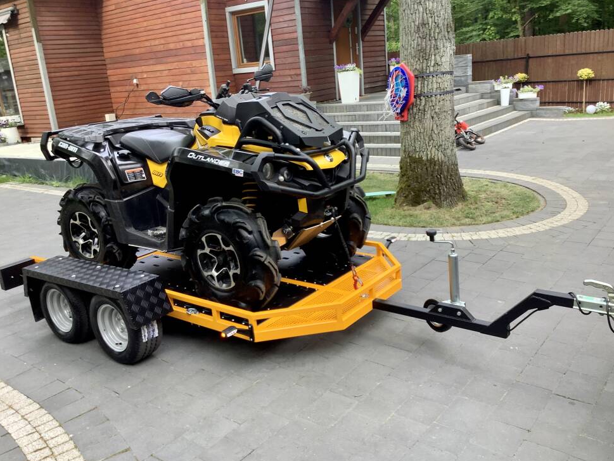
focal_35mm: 32
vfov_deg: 44.2
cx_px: 305
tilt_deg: -16.9
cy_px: 235
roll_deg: +5.4
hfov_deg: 56.8
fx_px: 568
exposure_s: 1/120
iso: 50
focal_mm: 3.3
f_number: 2.4
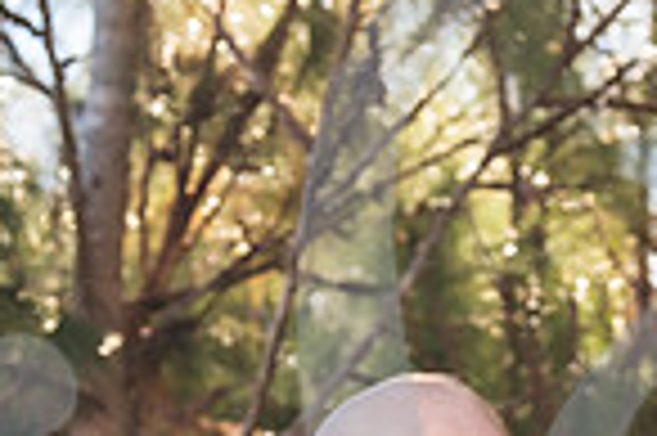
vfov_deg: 8.3
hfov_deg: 12.9
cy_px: 735
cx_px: 464
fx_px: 2898
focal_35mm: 159
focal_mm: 40
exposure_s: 1/250
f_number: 4
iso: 100
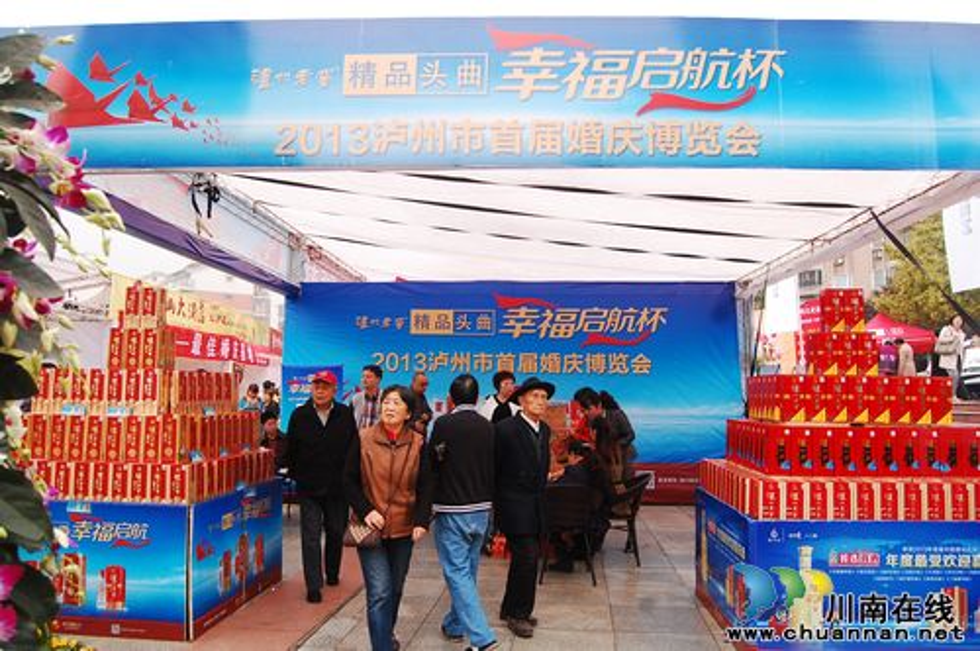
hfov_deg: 67.4
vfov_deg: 47.8
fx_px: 734
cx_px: 490
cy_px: 326
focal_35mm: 27
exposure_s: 1/125
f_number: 5.6
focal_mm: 18
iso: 400
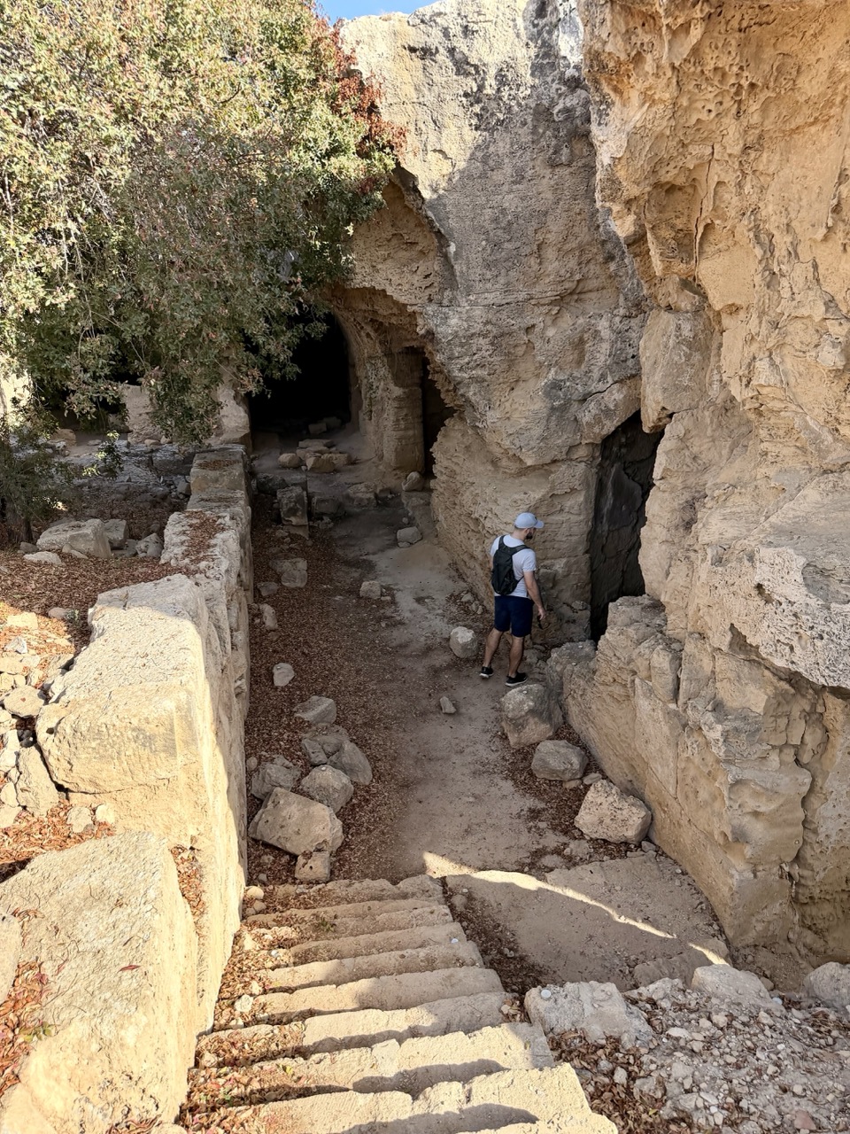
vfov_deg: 71.6
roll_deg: +1.8
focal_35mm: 24
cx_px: 425
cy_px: 567
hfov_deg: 56.8
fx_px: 786
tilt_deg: -20.3
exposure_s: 1/2000
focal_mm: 6.76
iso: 100
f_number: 1.78
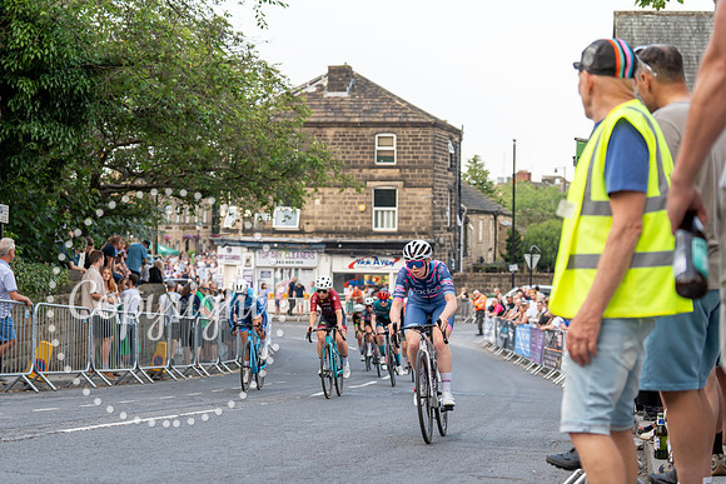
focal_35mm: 70
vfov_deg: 19.5
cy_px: 242
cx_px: 363
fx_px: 1412
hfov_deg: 28.8
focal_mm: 70
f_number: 3.5
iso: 500
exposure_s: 1/1000
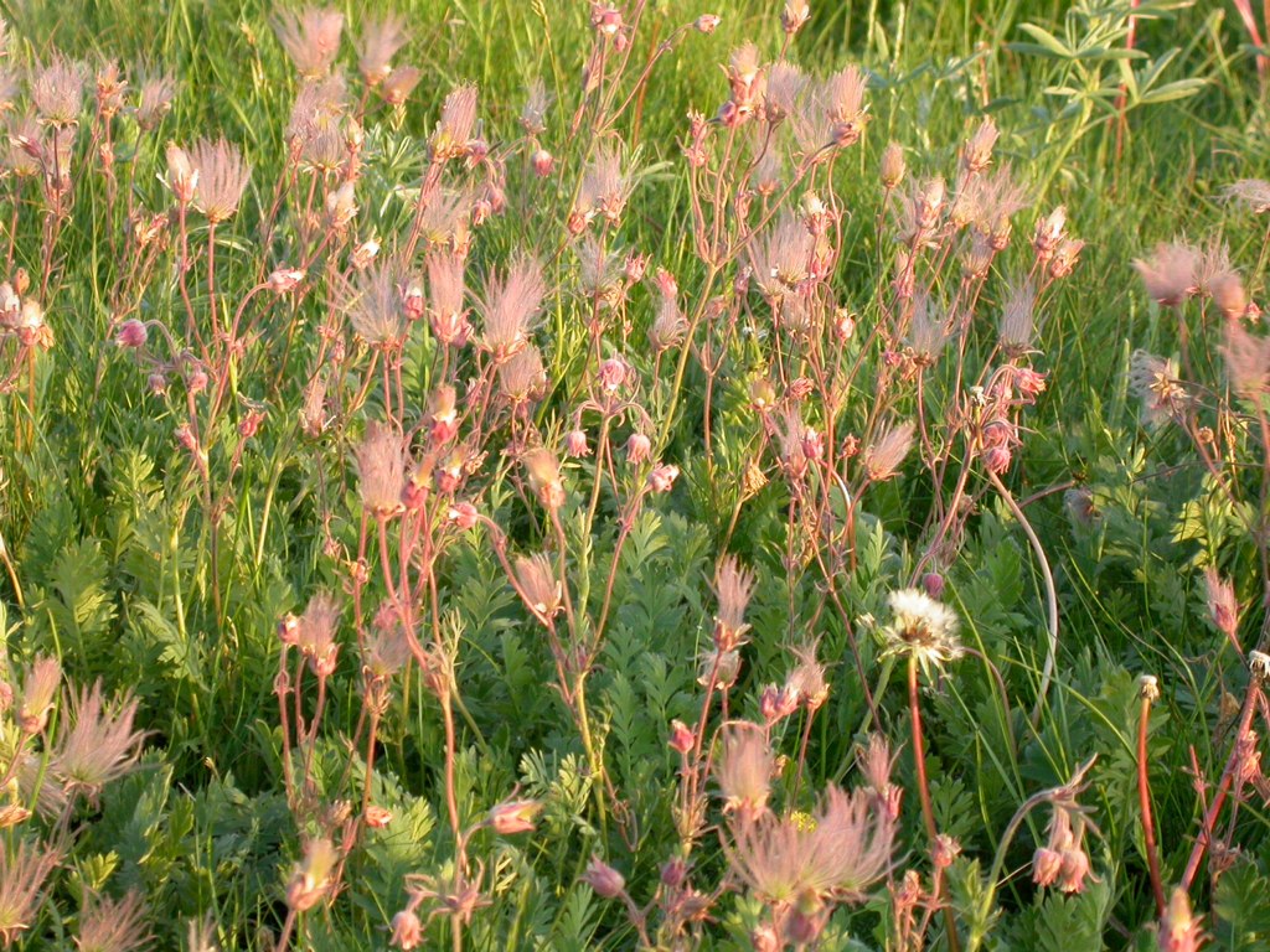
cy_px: 476
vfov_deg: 9.6
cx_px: 635
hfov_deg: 12.8
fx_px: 5650
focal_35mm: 154
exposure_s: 1/78.4
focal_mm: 32
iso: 100
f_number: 5.1
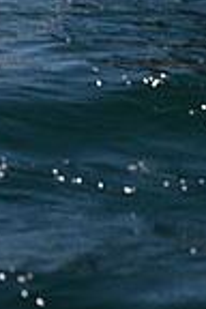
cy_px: -307
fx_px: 3116
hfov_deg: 3.8
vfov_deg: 5.6
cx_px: 175
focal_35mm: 363
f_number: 6.3
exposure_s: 1/800
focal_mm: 90
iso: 250
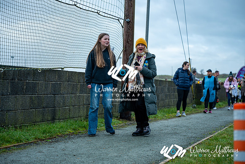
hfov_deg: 28.8
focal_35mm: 70
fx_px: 476
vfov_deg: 19.5
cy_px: 82
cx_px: 122
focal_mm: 70
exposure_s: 1/500
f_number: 2.8
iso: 125
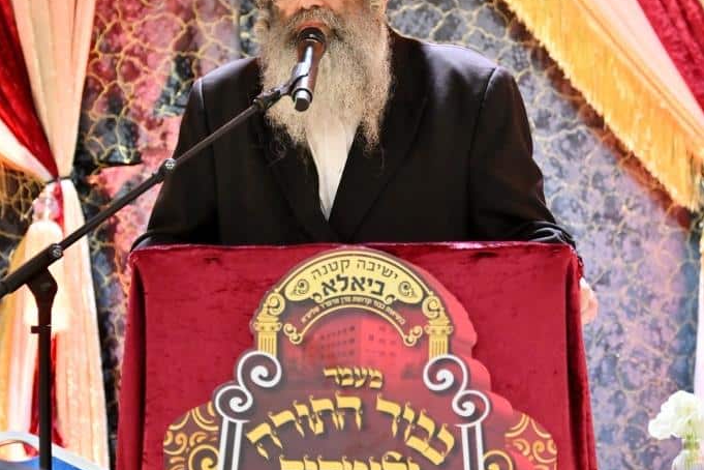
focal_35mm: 304
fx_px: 5944
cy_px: 175
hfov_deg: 6.8
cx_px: 352
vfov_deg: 4.5
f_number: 2.8
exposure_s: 1/250
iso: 640
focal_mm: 135
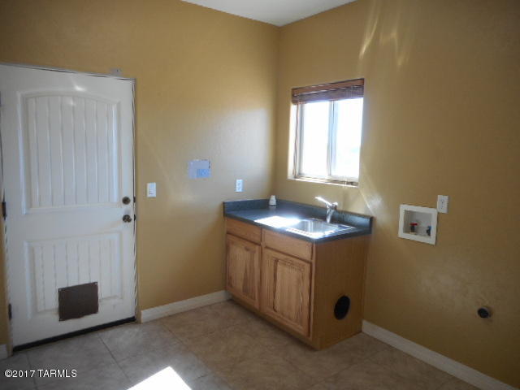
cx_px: 260
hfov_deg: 69.4
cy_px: 195
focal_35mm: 25
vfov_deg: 54.9
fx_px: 376
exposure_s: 1/30
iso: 110
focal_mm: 4.5
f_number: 3.7
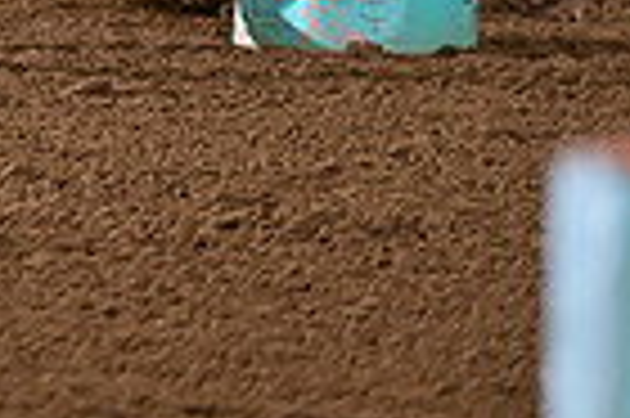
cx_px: -230
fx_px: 14490
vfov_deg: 1.7
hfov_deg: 2.5
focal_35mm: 829
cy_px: -416
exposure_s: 1/200
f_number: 3.2
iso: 1250
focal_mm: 200
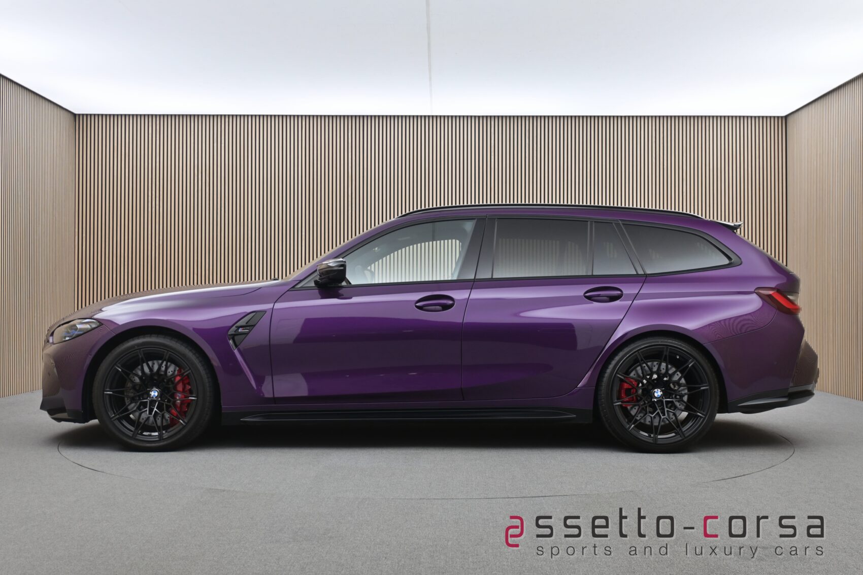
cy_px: 288
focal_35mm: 41
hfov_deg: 47.2
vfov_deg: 32.4
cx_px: 432
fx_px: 989
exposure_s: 1/40
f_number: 4.5
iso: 720
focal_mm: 27.5
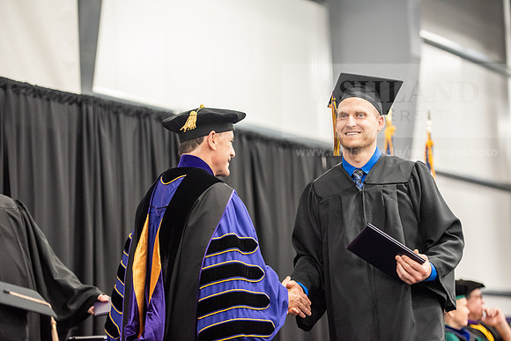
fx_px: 1391
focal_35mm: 98
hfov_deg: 20.8
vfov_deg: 14.0
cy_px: 170
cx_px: 256
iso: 3200
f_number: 3.2
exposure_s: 1/200
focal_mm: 98
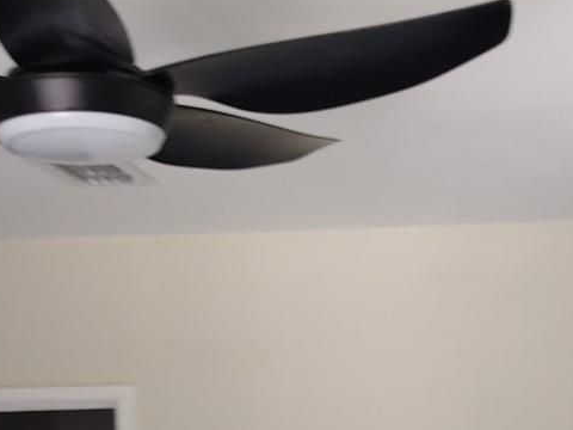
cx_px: 480
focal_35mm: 90
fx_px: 1490
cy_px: 588
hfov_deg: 21.4
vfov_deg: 15.5
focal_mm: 4.71
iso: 142
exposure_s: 1/60
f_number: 1.7
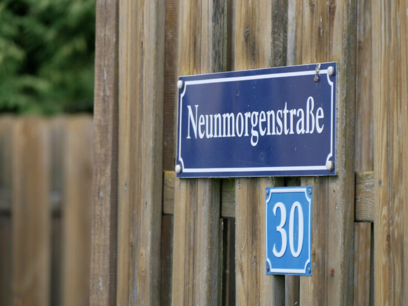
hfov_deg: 6.7
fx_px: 3502
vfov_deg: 5.0
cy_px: 147
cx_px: 214
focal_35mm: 297
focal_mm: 140
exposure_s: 1/320
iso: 400
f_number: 5.6
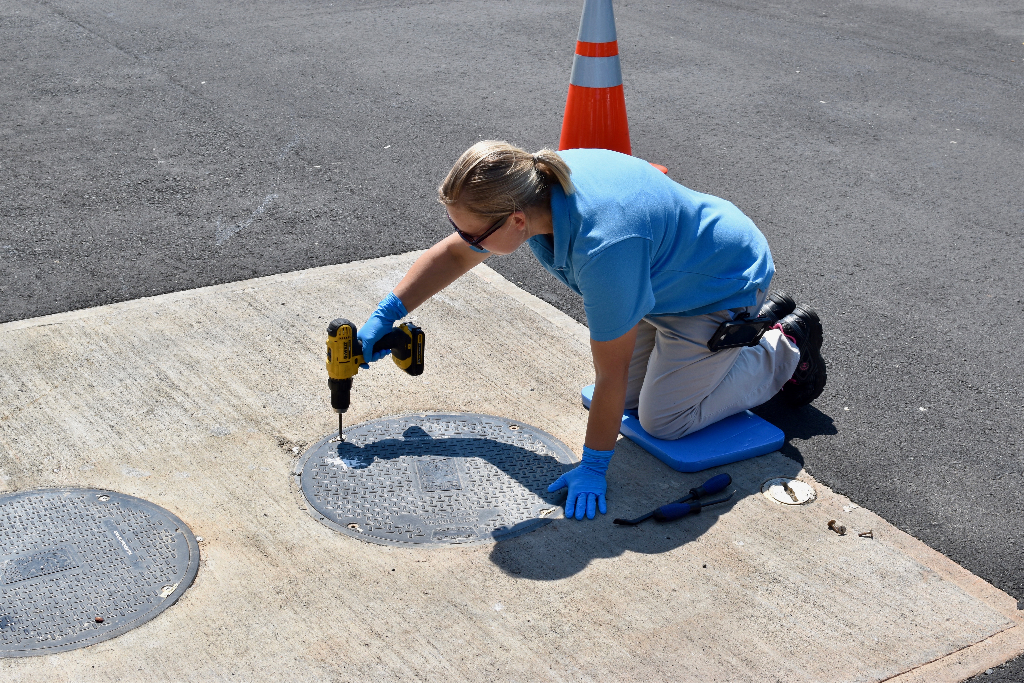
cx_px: 512
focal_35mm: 52
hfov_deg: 37.9
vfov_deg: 25.8
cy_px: 342
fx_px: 1493
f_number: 8
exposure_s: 1/250
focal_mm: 35
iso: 125
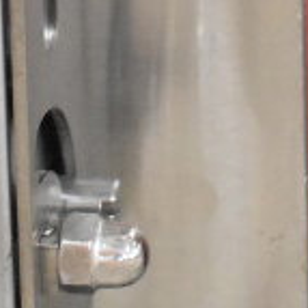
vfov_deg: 7.6
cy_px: -499
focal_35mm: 212
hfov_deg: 8.0
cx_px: 538
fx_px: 2134
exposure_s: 1/160
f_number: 6.3
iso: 6400
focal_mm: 26
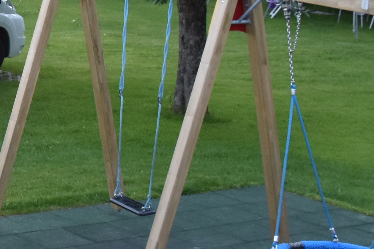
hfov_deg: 14.9
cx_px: -213
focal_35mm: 126
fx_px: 1309
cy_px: 14
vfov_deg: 10.8
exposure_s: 1/60
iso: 400
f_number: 5.6
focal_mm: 18
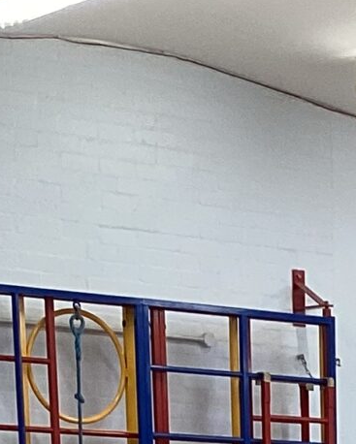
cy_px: 1174
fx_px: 2224
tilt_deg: -15.3
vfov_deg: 9.7
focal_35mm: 169
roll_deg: +0.5
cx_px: 612
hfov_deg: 8.8
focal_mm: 3.3
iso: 50
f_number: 2.4
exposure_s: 1/50
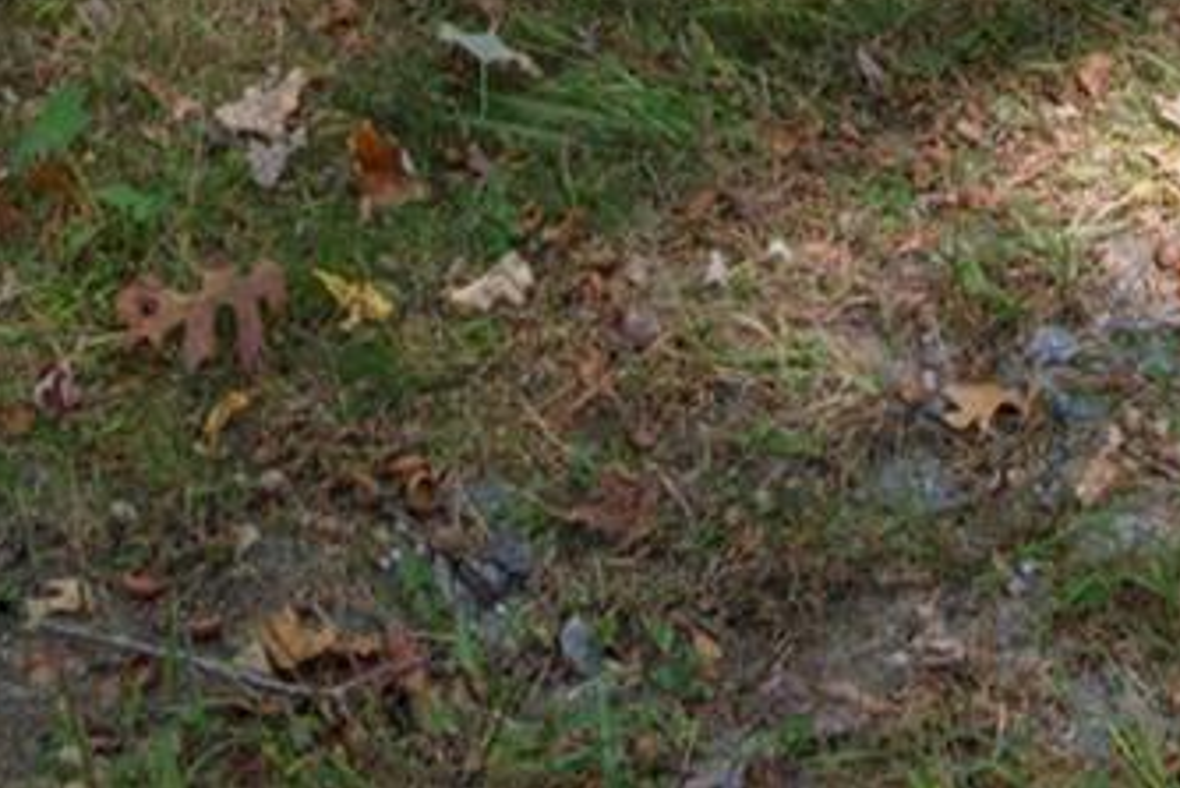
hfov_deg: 13.8
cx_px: 148
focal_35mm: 147
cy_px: -1622
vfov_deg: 8.0
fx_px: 4820
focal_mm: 24
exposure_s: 1/500
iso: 320
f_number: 7.1
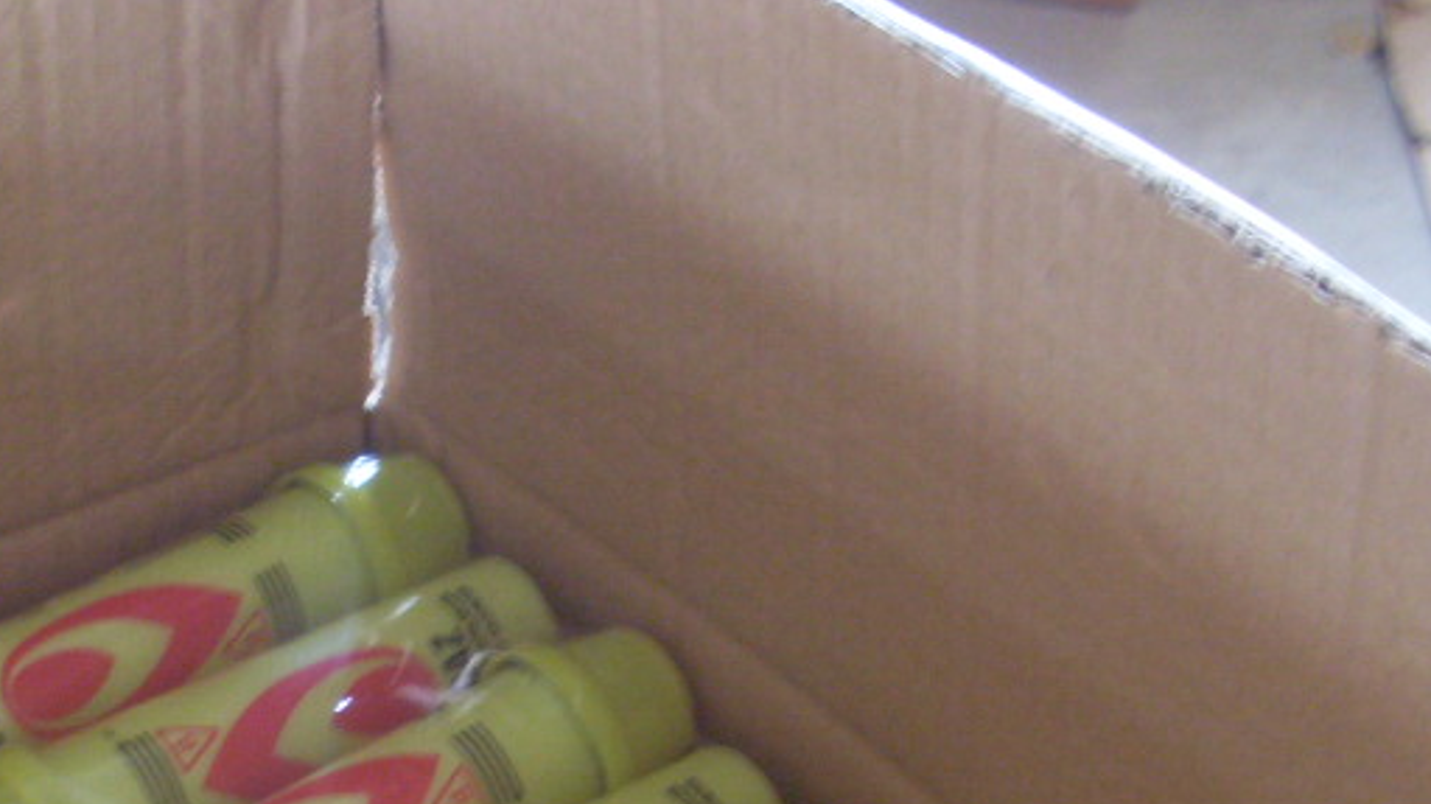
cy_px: 910
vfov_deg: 14.2
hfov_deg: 25.6
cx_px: 585
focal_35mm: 83
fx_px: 3148
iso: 200
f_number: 3
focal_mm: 6.3
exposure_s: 1/6
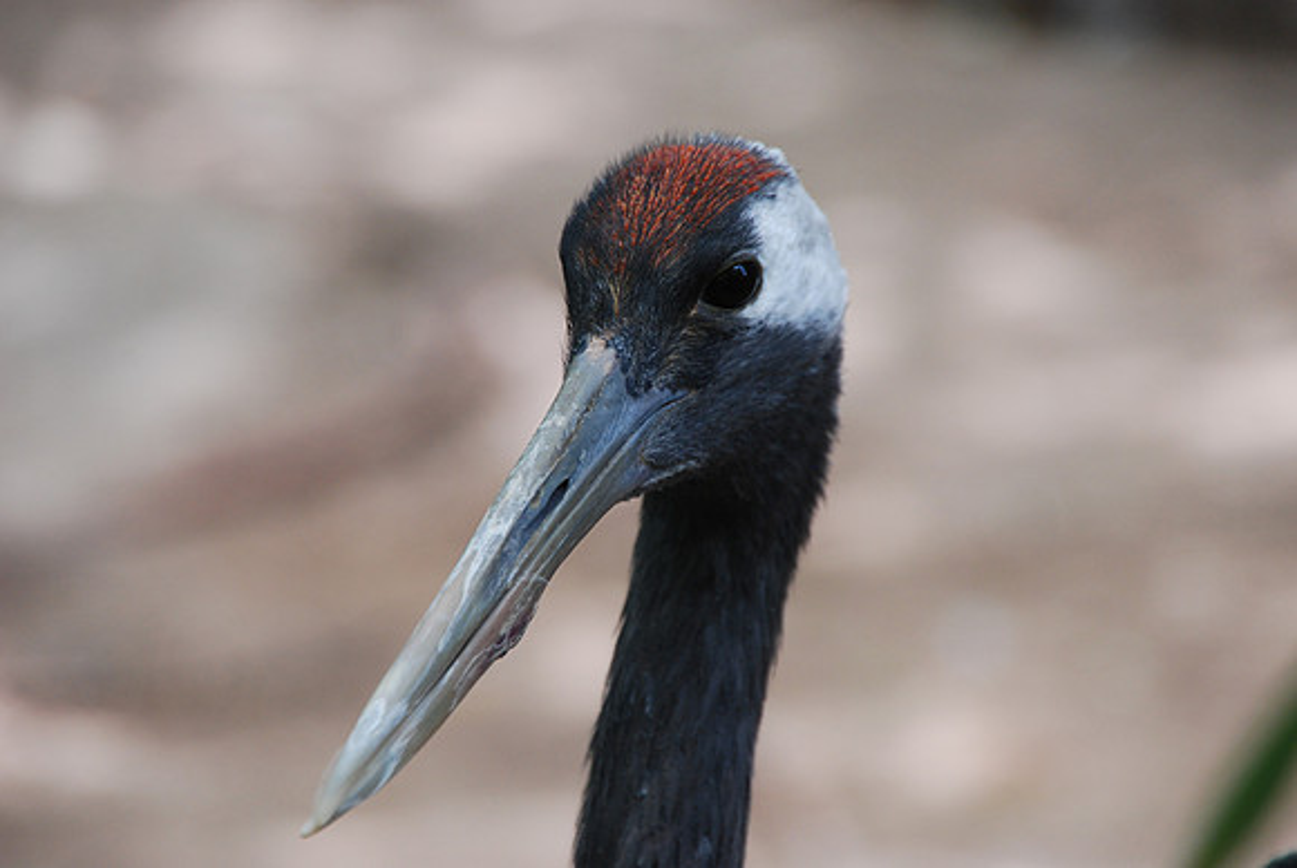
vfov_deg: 3.4
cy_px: 434
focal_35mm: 405
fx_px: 14606
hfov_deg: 5.1
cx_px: 648
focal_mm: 270
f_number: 6.3
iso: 400
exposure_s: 1/100
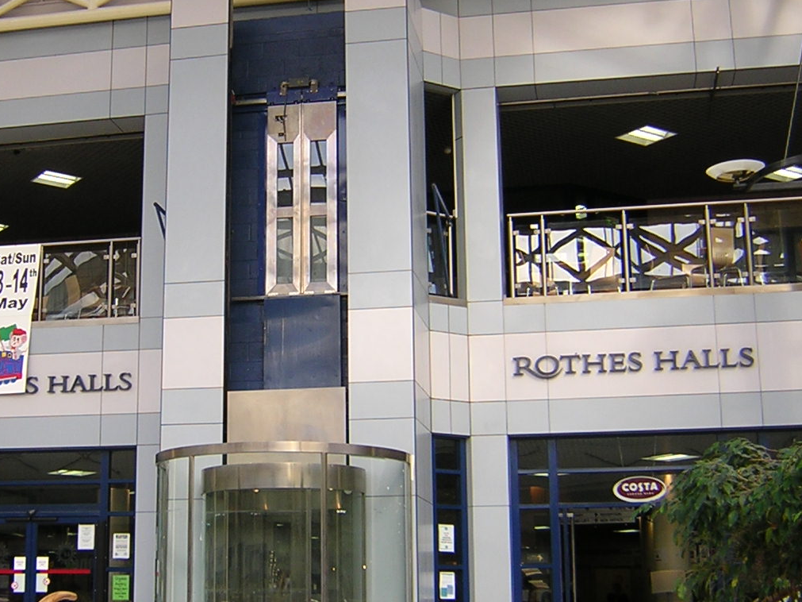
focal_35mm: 57
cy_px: 297
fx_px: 1320
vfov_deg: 25.7
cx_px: 283
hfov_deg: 33.6
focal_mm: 4.7
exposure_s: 1/83.2
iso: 100
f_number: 2.6
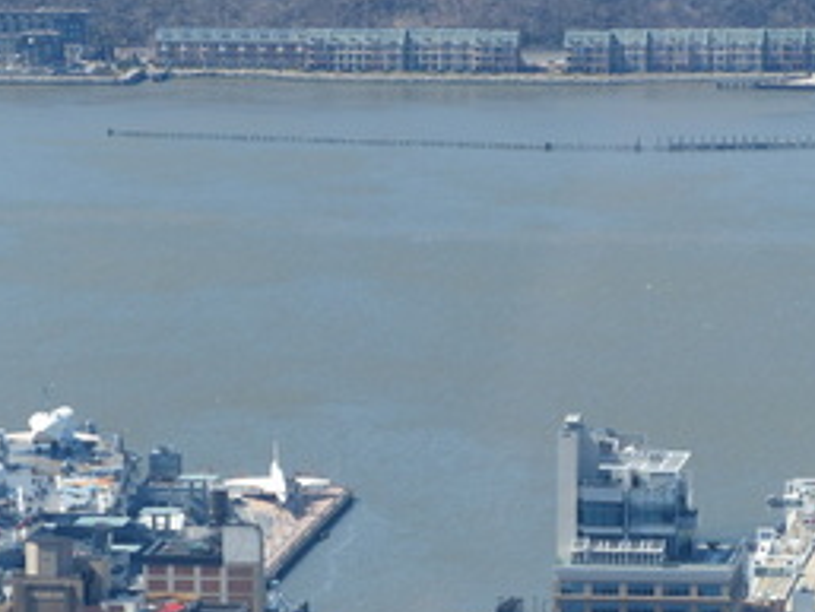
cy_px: 422
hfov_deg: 5.3
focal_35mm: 374
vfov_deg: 4.0
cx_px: 368
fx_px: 8810
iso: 100
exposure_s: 1/640
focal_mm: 43.3
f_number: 4
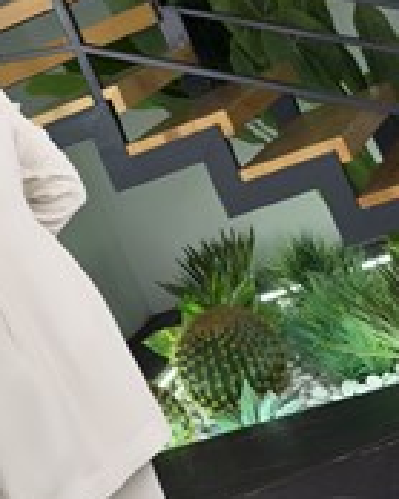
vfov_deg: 17.2
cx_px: -26
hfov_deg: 13.6
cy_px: 116
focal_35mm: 111
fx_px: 1640
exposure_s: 1/165
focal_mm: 6.76
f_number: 1.78
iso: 100
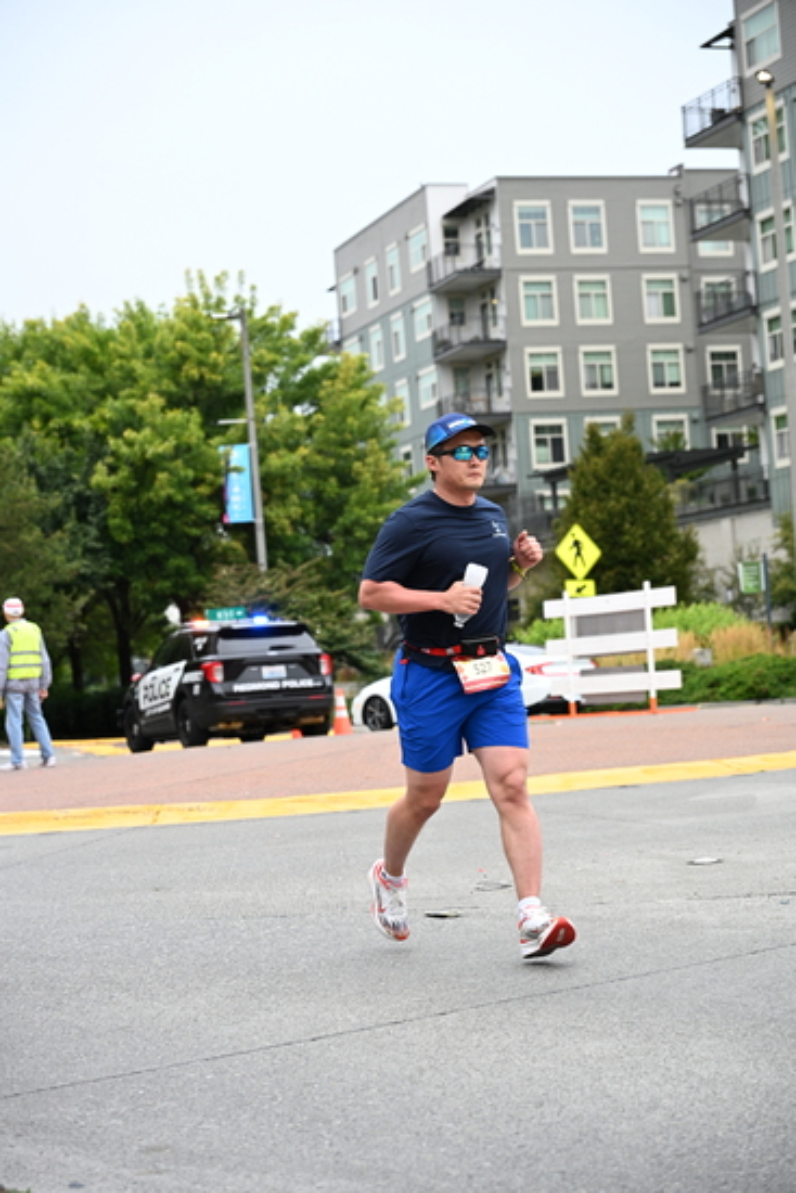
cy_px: 596
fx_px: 2154
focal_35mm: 65
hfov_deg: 20.9
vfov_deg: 31.0
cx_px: 398
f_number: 4
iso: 1600
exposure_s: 1/800
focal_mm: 65
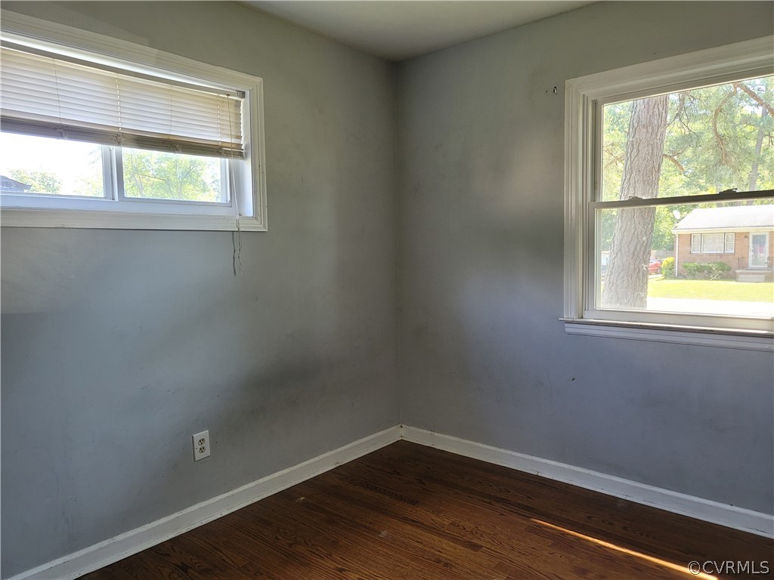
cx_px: 387
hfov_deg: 69.4
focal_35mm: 25
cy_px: 290
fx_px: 559
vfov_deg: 54.9
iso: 250
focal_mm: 7
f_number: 1.8
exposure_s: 1/119
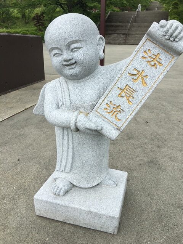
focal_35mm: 29
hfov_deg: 48.2
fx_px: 204
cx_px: 92
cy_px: 122
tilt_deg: -19.8
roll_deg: -2.1
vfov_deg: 61.7
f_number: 2.2
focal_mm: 4.15
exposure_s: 1/777
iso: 25
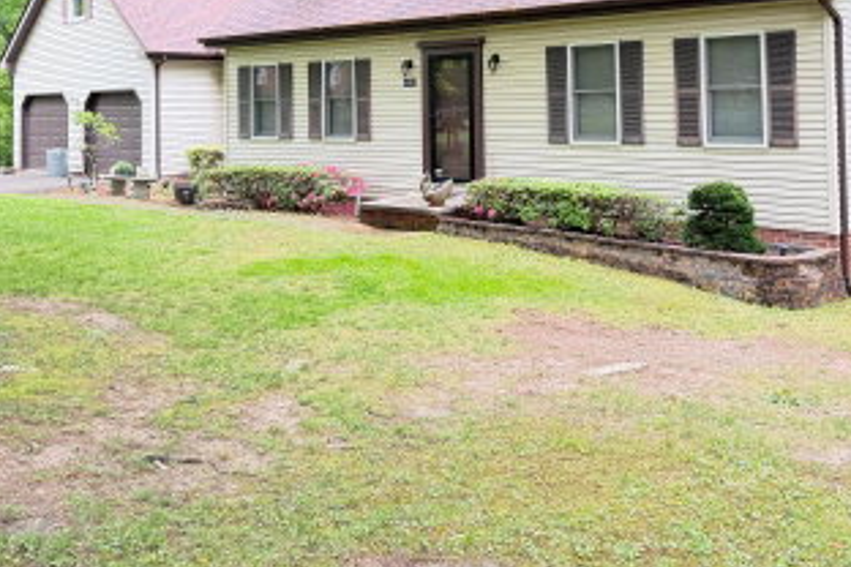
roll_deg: +1.1
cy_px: 68
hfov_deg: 47.1
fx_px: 969
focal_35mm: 41
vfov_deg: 31.3
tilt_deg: +3.0
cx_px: 516
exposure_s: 1/105
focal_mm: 6.76
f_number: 1.78
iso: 200
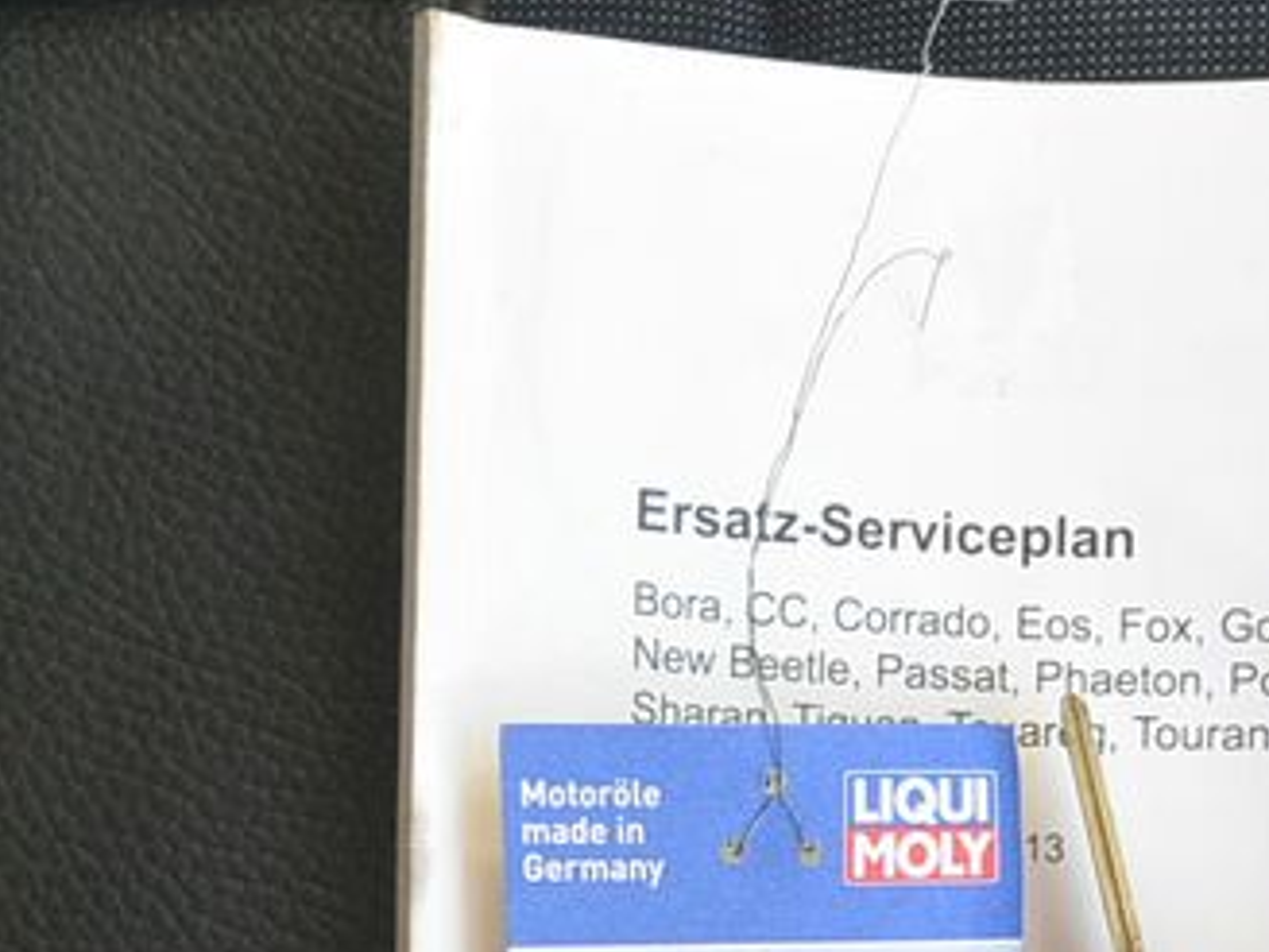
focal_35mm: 90
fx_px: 3299
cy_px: 1209
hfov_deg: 21.7
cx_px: 460
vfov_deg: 15.7
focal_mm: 11.4
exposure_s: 1/125
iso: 320
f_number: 3.5
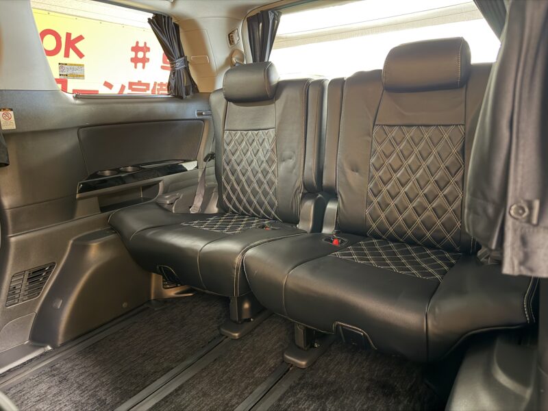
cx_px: 274
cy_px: 206
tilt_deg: -12.2
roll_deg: +1.6
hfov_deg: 71.6
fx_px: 380
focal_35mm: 24
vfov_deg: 56.8
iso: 2000
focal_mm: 6.76
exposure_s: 1/9
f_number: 1.78
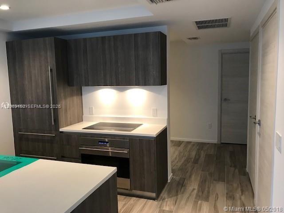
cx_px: 142
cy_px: 106
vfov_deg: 49.7
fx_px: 230
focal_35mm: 28
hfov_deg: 63.4
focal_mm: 3.99
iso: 40
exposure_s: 1/17
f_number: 1.8
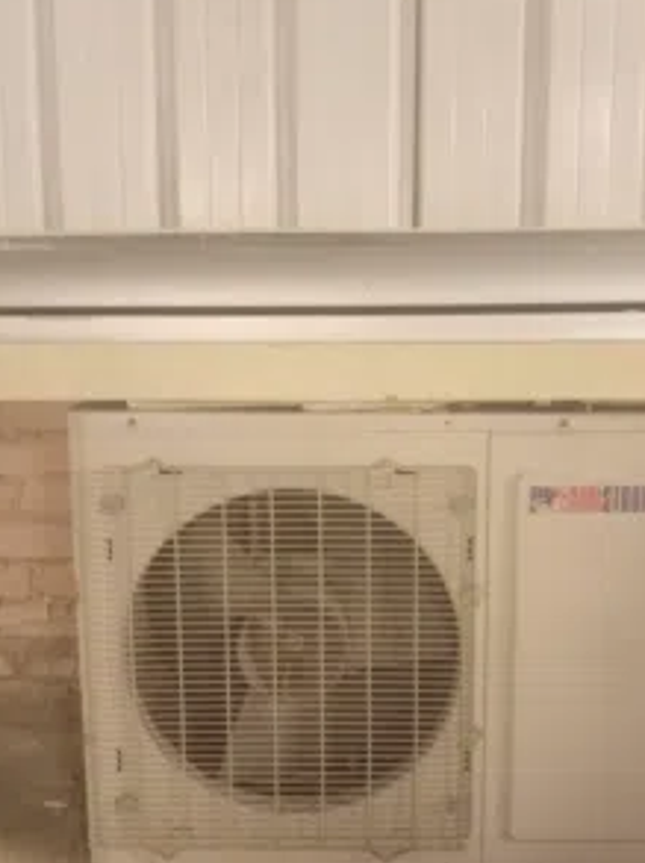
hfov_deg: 38.5
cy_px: 452
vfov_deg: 50.2
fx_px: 921
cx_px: 356
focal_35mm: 37
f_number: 1.8
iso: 5510
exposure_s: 1/12.5
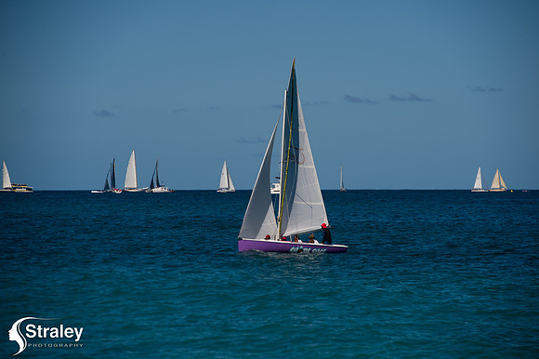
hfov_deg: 10.3
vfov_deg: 6.9
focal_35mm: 200
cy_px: 180
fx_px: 2993
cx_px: 270
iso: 100
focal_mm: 200
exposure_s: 1/1600
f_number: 8
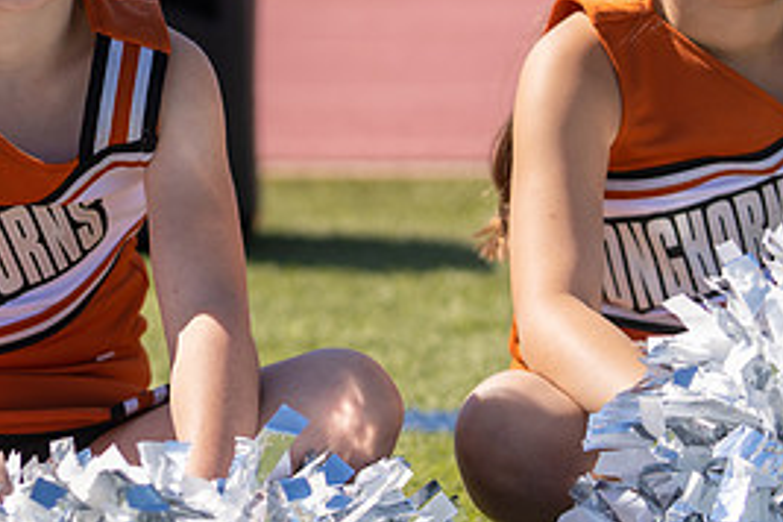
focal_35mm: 162
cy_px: 107
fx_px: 3523
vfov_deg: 8.5
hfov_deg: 12.5
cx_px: 26
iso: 100
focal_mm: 70
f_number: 2.8
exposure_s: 1/1250
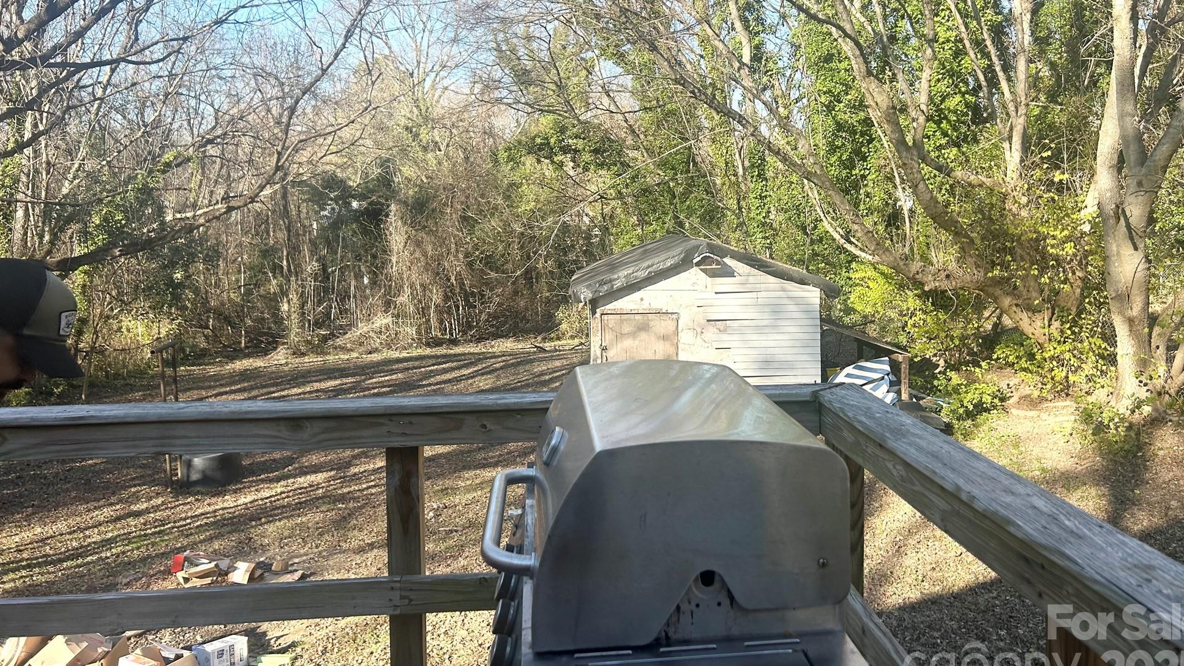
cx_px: 623
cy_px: 249
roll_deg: -0.2
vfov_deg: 38.7
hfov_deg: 64.3
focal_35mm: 30
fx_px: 942
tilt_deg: -5.4
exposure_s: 1/932
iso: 50
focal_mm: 5.7
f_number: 1.5
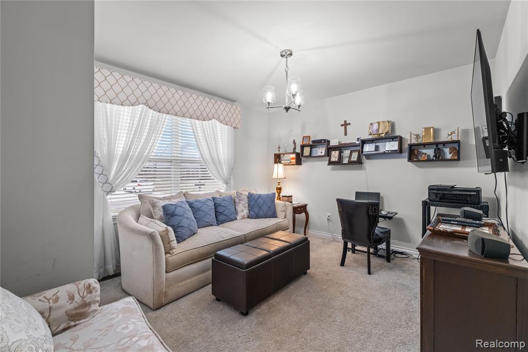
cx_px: 264
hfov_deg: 100.4
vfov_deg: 77.3
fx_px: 220
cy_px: 176
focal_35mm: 15
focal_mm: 10
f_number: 6.4
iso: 640
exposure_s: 1/2
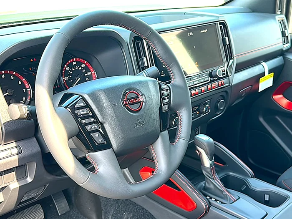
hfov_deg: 49.0
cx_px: 146
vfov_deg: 37.7
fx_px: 321
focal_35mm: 38
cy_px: 110
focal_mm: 6.86
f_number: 1.78
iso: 125
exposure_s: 1/157
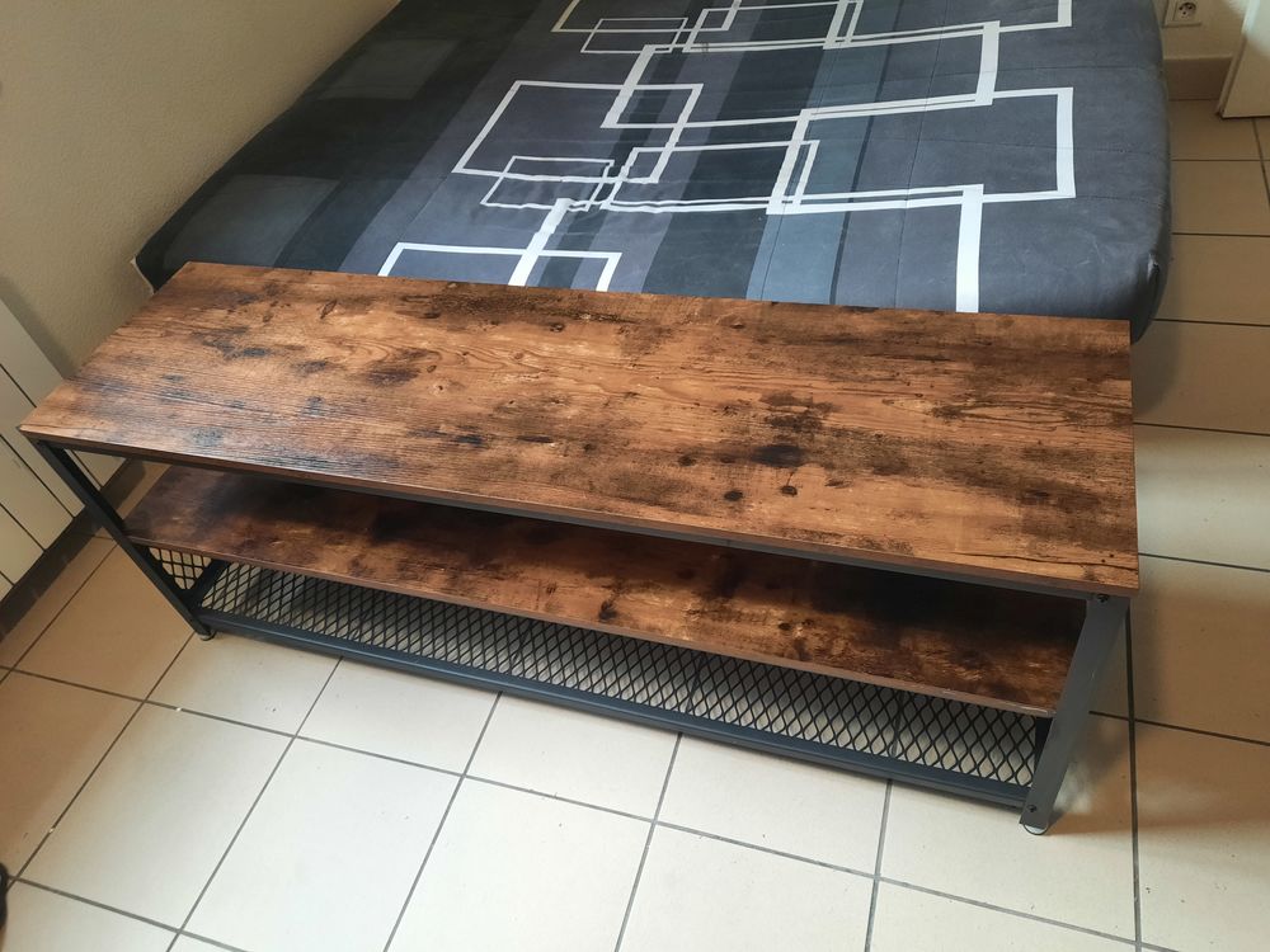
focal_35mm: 25
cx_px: 635
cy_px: 476
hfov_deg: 69.4
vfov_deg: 54.9
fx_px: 917
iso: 320
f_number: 2
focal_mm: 4.6
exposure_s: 1/50
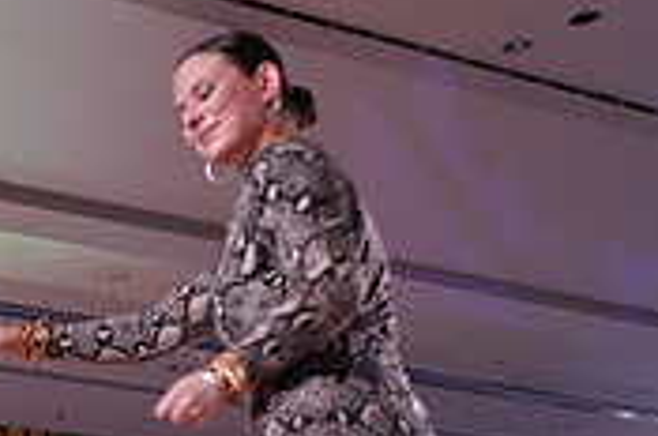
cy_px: 577
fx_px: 2062
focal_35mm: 113
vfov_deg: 11.7
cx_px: -150
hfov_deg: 17.2
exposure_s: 1/400
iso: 1600
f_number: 4
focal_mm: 34
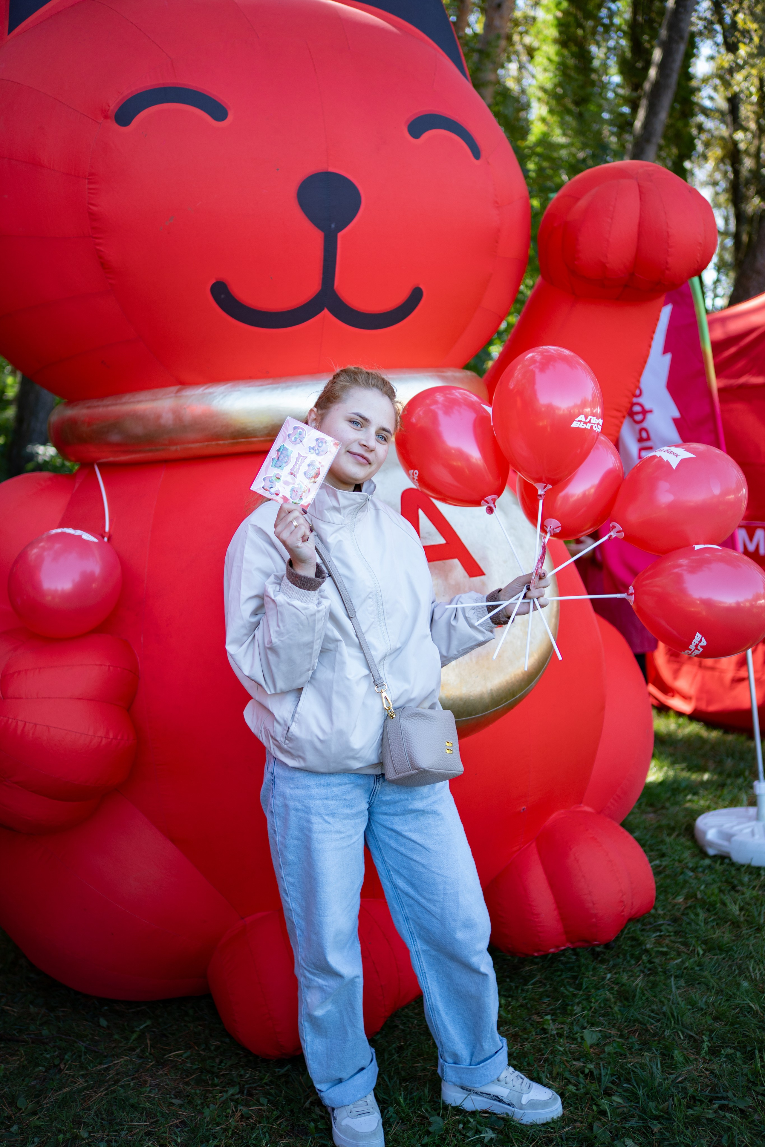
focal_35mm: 35
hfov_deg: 37.9
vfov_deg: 54.4
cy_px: 574
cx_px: 382
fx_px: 1116
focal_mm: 35
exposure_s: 1/400
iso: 200
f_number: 1.8
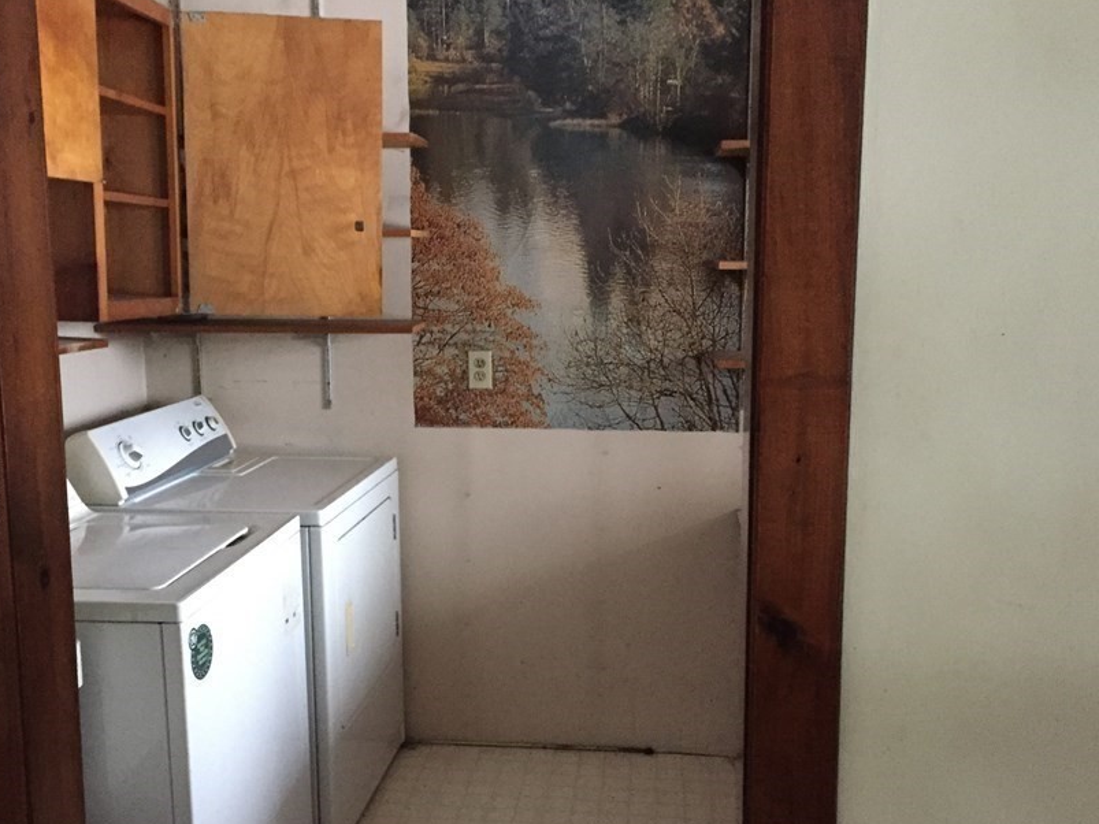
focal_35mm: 37
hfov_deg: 50.1
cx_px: 508
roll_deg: +0.7
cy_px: 446
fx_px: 1175
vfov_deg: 38.6
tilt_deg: -8.5
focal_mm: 4.15
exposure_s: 1/15
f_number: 2.2
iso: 400
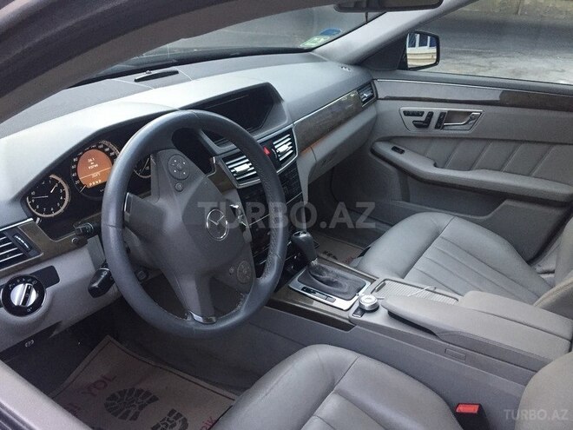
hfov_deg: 61.7
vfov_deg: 48.2
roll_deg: -2.2
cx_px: 286
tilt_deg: -29.4
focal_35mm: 29
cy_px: 215
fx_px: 480
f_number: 2.2
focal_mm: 4.15
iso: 250
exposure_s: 1/33
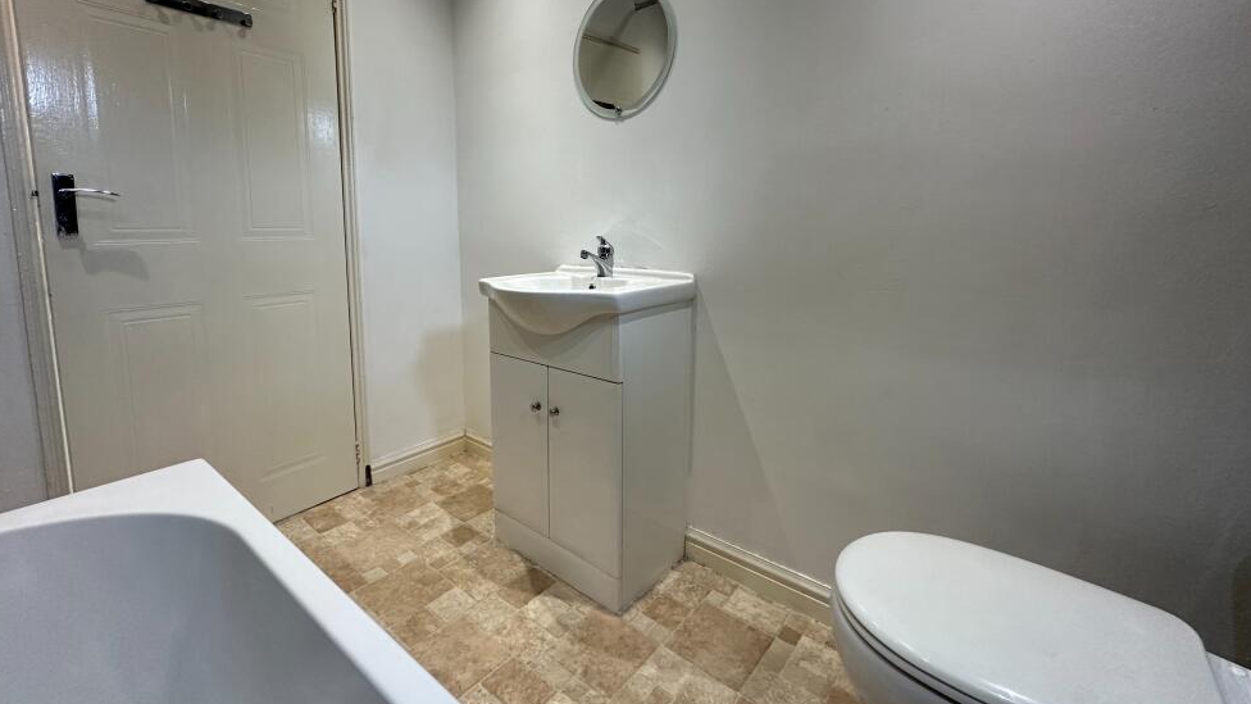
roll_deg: +0.1
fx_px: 531
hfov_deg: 99.3
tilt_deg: -5.8
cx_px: 601
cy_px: 282
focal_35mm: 16
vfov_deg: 66.5
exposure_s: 1/100
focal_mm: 2.22
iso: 200
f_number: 2.2
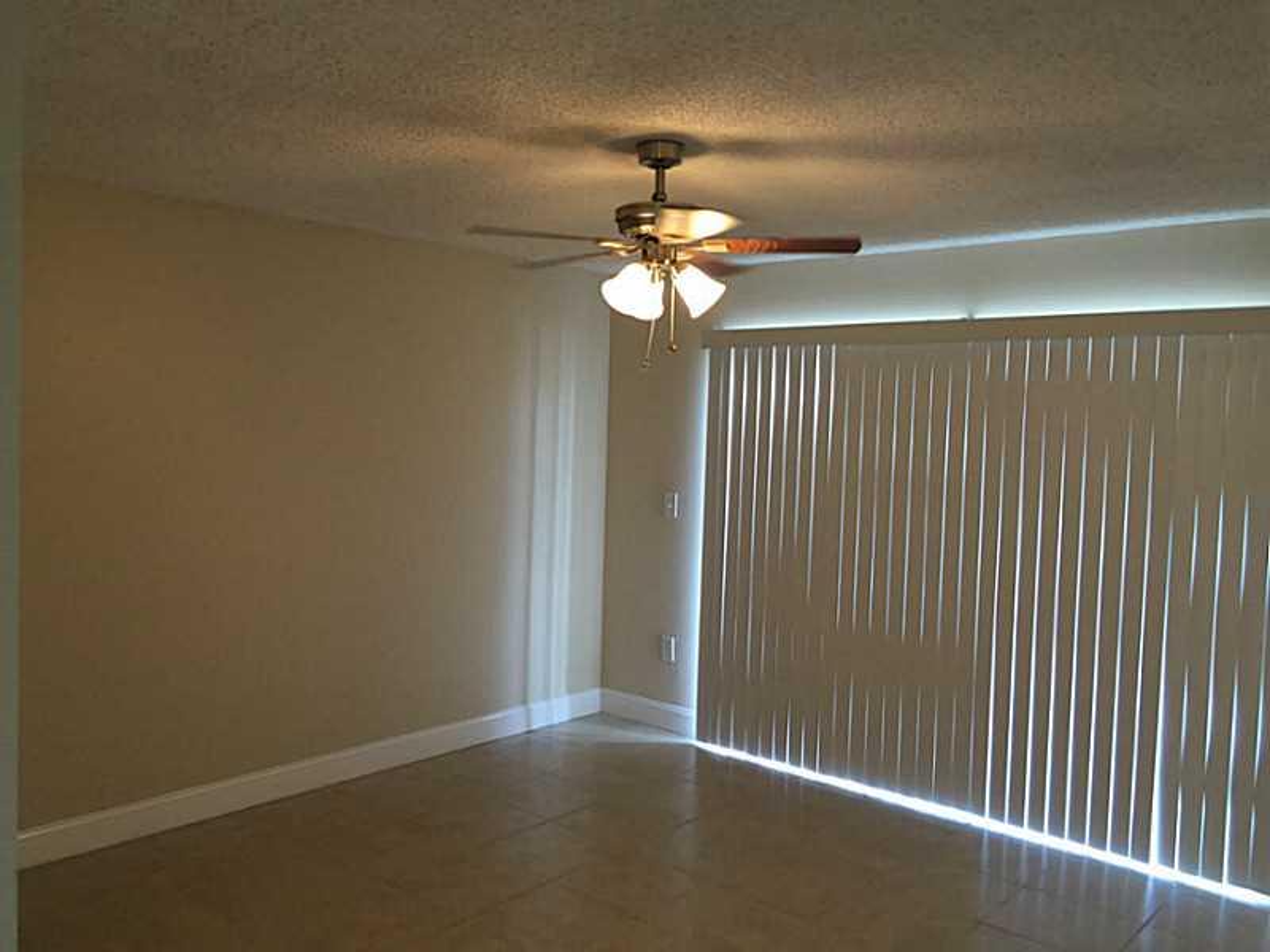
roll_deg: -4.2
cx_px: 635
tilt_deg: -5.1
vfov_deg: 48.2
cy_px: 476
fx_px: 1064
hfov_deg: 61.7
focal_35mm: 29
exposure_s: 1/15
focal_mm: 4.15
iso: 50
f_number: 2.2
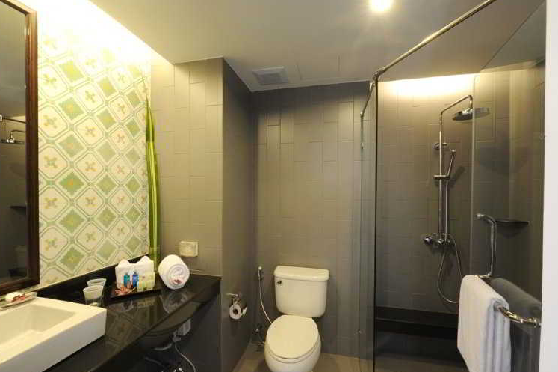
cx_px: 276
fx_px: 232
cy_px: 192
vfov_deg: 77.2
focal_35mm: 15
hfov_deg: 100.4
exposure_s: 4
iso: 200
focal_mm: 14
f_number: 22
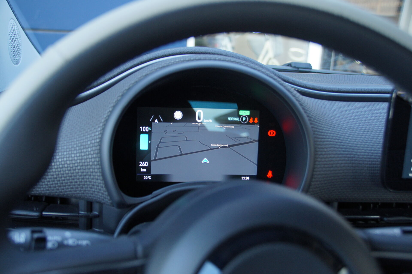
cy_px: 137
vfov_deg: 36.8
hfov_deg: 53.2
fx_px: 412
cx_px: 206
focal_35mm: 36
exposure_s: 1/60
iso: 200
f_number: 4
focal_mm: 24
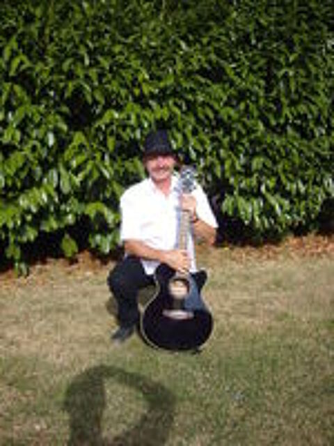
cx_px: 167
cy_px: 223
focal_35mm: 35
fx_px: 450
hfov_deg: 40.7
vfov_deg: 52.6
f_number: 7.1
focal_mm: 7.4
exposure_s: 1/250
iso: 80
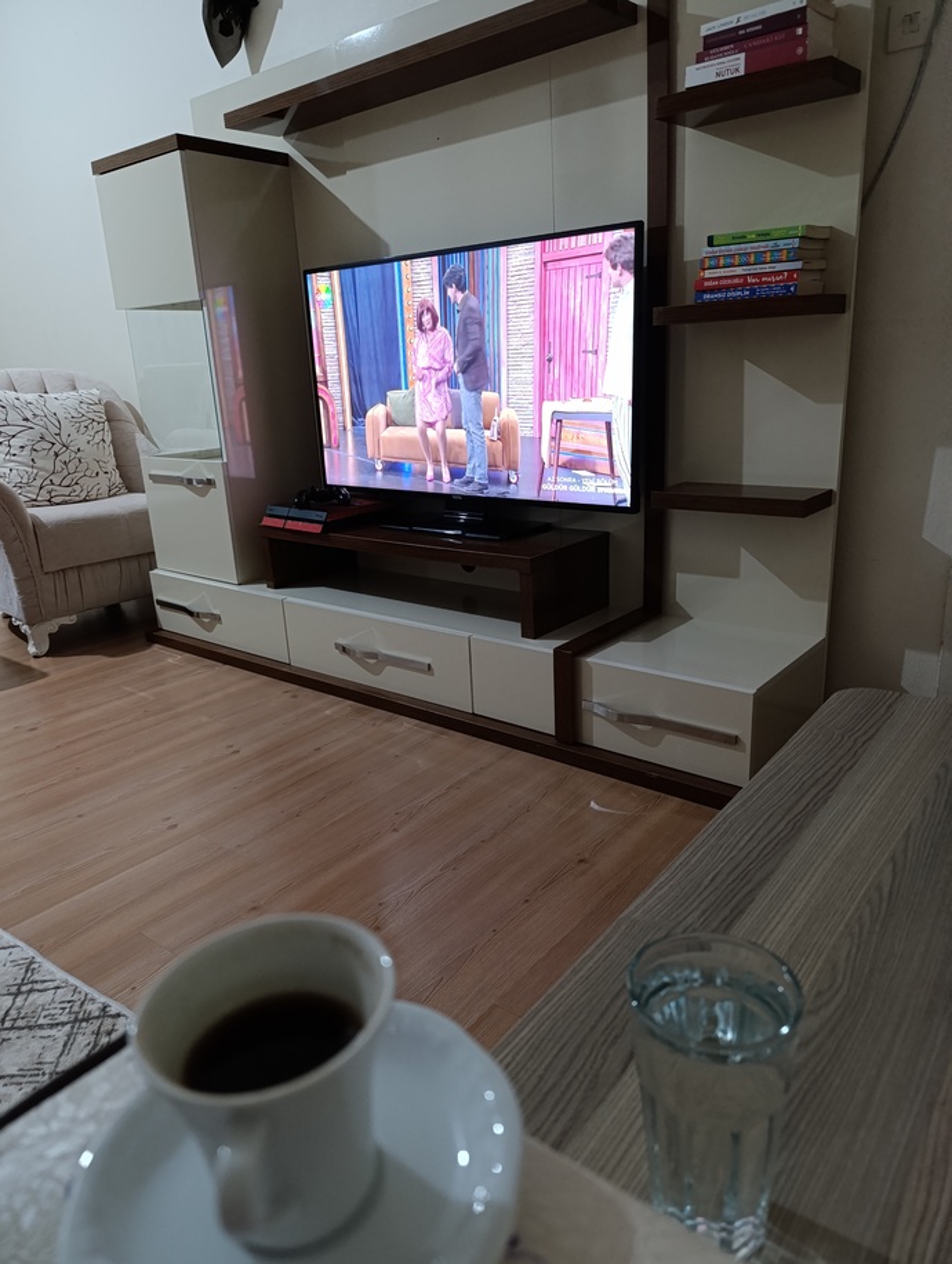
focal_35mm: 23
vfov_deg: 73.8
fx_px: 841
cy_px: 632
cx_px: 476
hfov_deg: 59.0
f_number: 1.6
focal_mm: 6.14
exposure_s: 1/25
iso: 1250
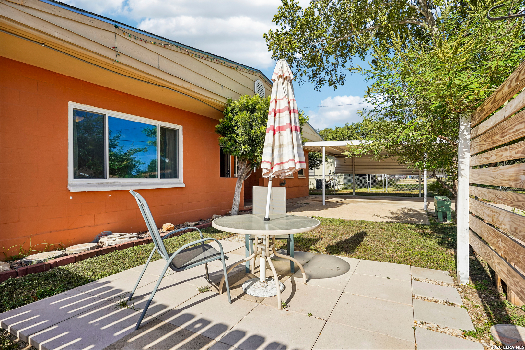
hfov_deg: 88.4
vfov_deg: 65.9
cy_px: 175
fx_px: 270
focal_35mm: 18
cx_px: 262
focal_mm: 18.5
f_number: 8
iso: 100
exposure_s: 1/250
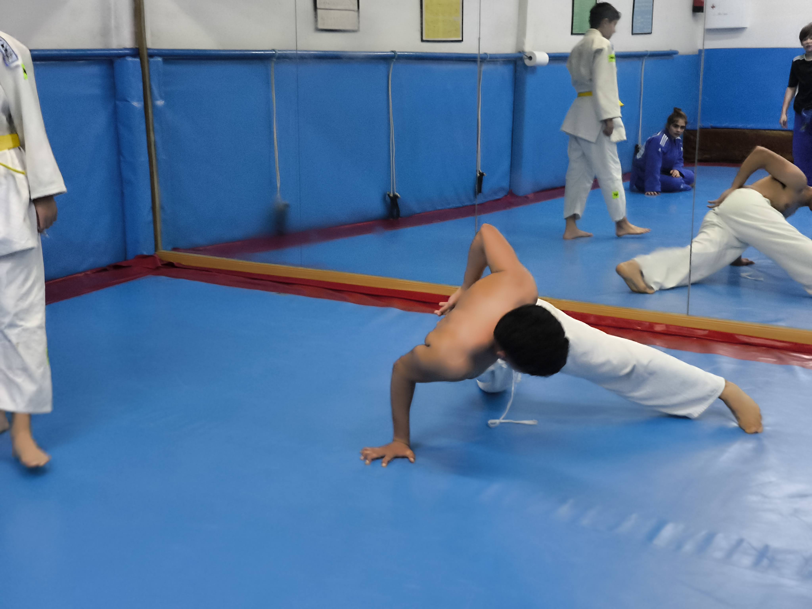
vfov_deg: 29.1
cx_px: 406
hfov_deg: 38.2
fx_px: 1173
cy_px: 304
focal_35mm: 50
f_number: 1.9
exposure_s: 1/100
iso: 1250
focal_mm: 7.1
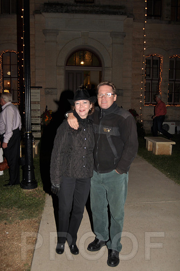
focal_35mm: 33
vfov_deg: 57.3
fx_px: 248
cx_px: 90
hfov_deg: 39.9
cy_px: 136
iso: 250
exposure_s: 1/125
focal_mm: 22
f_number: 3.5
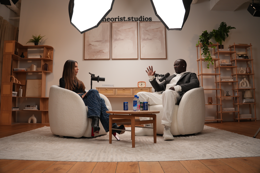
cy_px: 86
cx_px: 130
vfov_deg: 47.9
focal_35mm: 27
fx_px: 195
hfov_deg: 67.4
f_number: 2.8
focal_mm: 18
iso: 160
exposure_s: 1/200
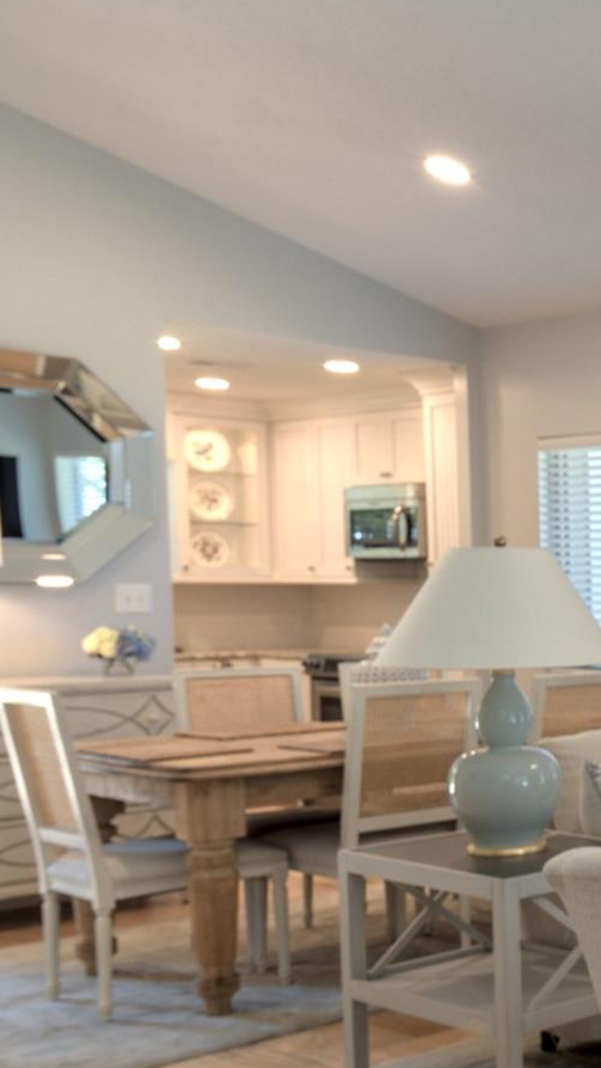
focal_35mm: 48
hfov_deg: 17.6
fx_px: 1360
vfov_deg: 42.6
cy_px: 668
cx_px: 1206
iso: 100
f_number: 7.1
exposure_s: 1/6
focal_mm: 20
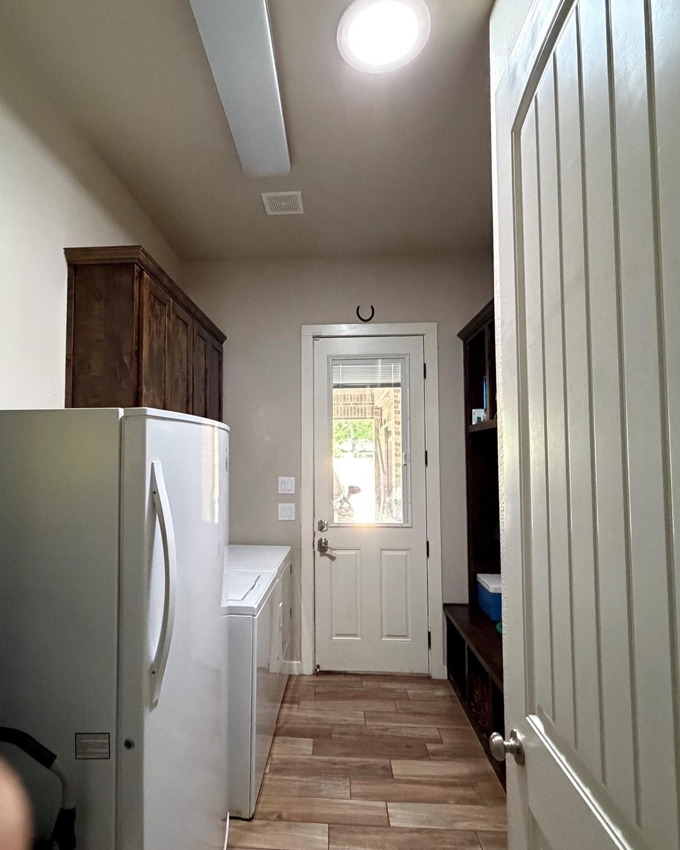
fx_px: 478
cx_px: 302
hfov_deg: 70.6
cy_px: 436
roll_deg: +1.0
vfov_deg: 83.3
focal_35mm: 19
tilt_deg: +2.5
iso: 1000
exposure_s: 1/60
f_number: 2.2
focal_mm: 2.22
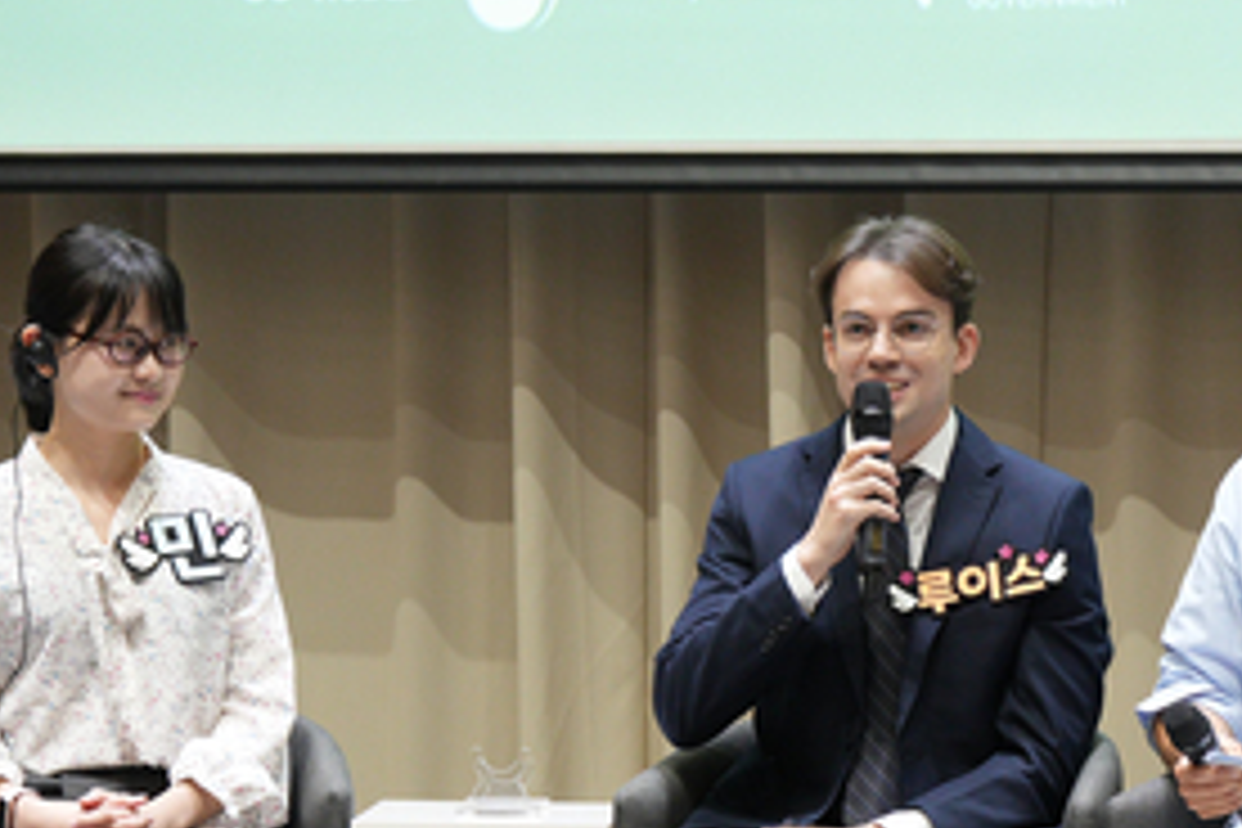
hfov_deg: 9.1
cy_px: 614
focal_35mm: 227
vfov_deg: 6.0
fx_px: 7831
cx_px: 873
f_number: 4
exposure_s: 1/125
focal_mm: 112
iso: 1600
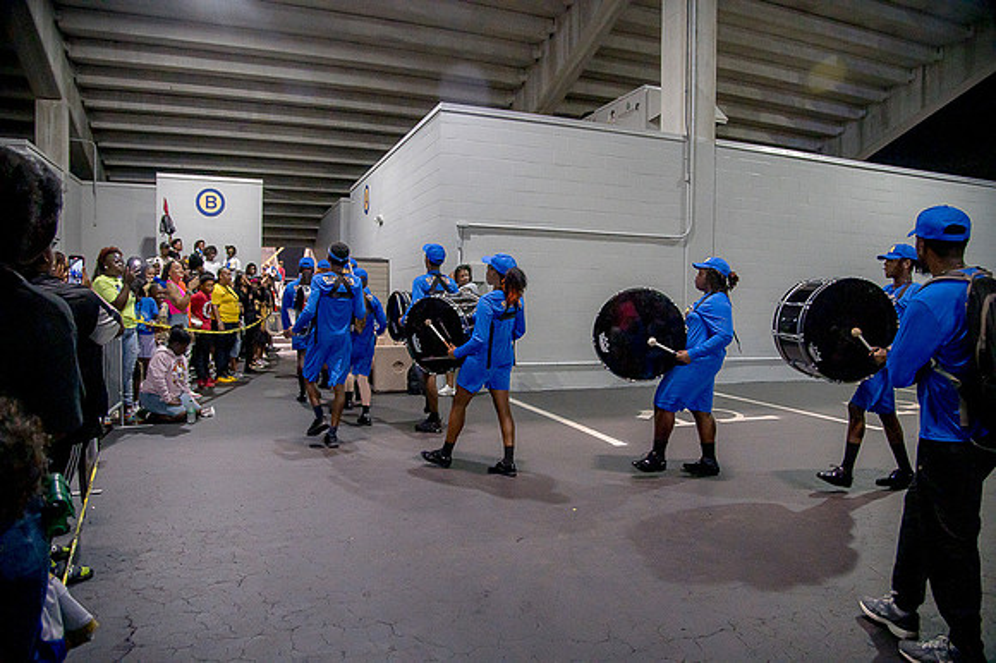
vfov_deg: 53.1
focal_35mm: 24
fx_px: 664
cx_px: 498
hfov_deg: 73.8
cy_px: 332
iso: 2000
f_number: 4
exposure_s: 1/200
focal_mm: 24
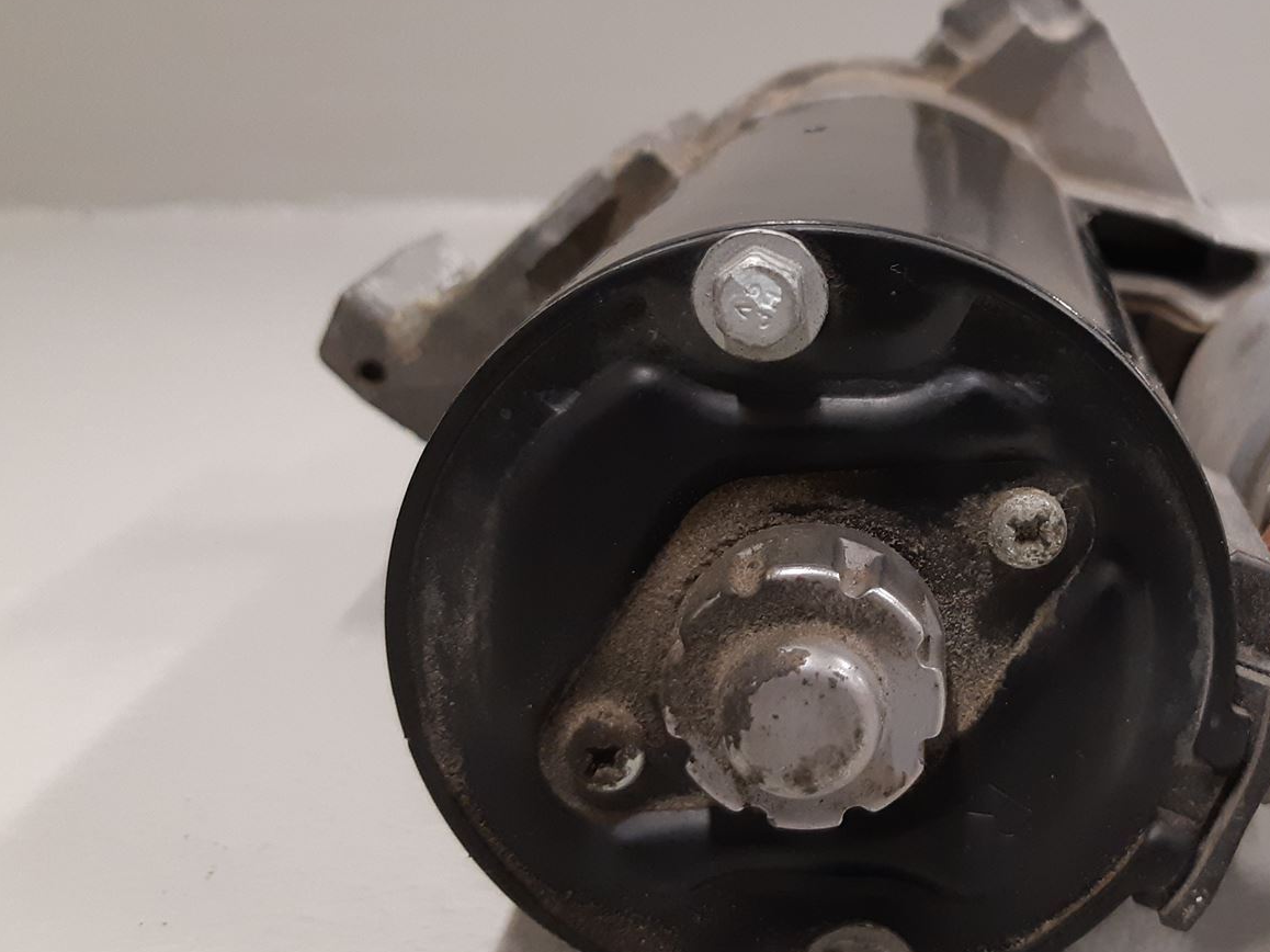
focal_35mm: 46
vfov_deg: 31.5
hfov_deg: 40.3
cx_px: 927
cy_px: 460
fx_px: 1687
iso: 200
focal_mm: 3.93
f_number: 1.7
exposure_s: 1/50
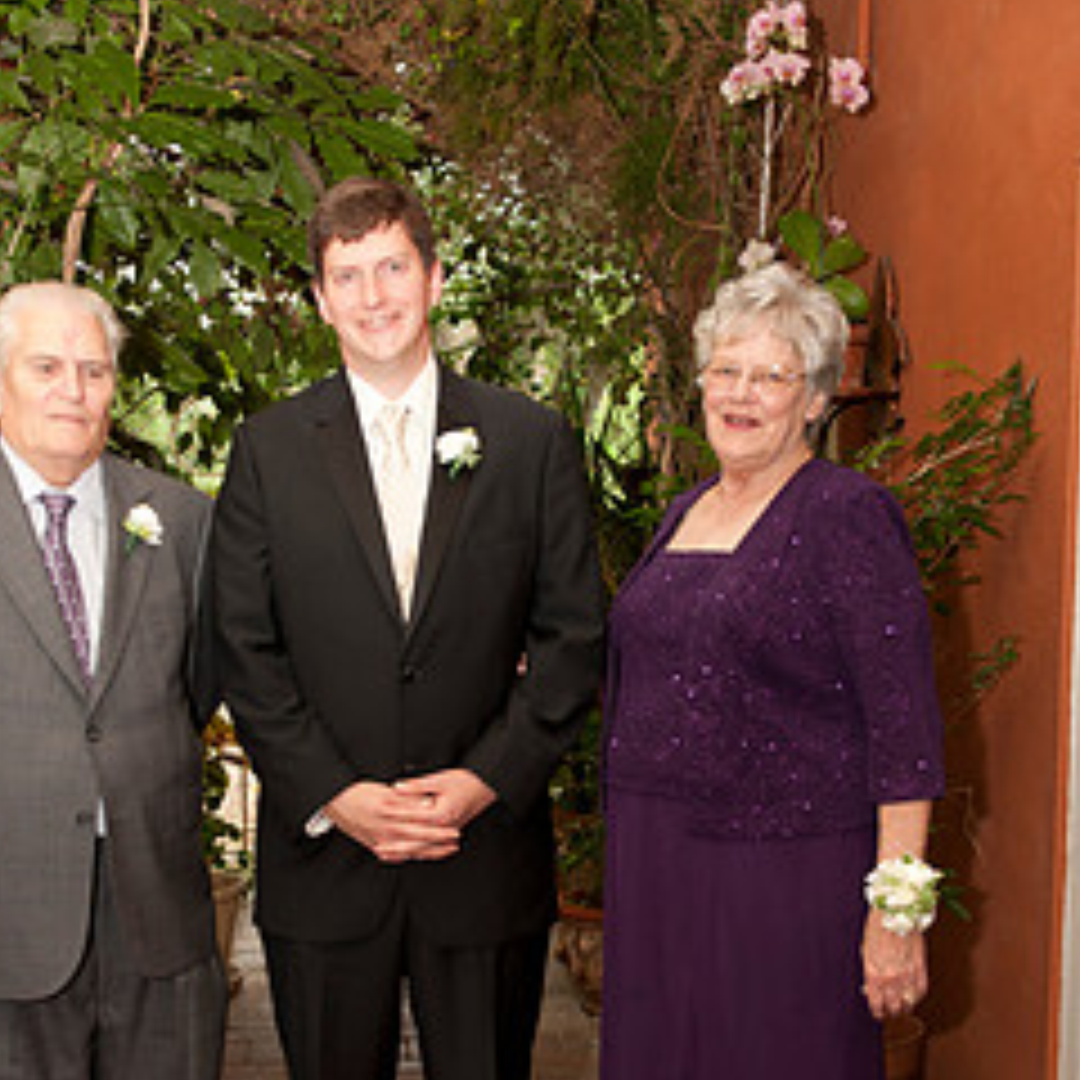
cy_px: 765
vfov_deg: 32.9
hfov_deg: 33.3
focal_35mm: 51
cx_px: 466
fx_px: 1800
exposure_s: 1/100
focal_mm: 32
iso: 250
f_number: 4
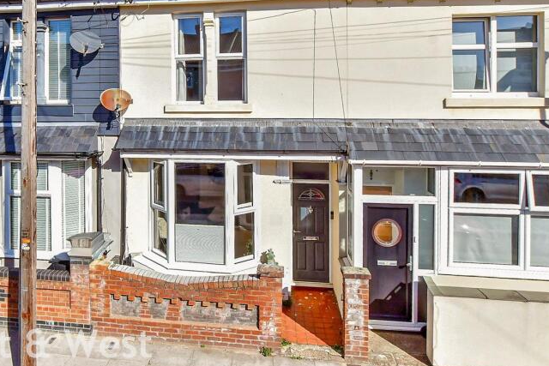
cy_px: 144
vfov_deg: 52.7
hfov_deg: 69.5
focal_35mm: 24
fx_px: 366
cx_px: 147
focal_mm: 10
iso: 400
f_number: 8
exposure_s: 1/800
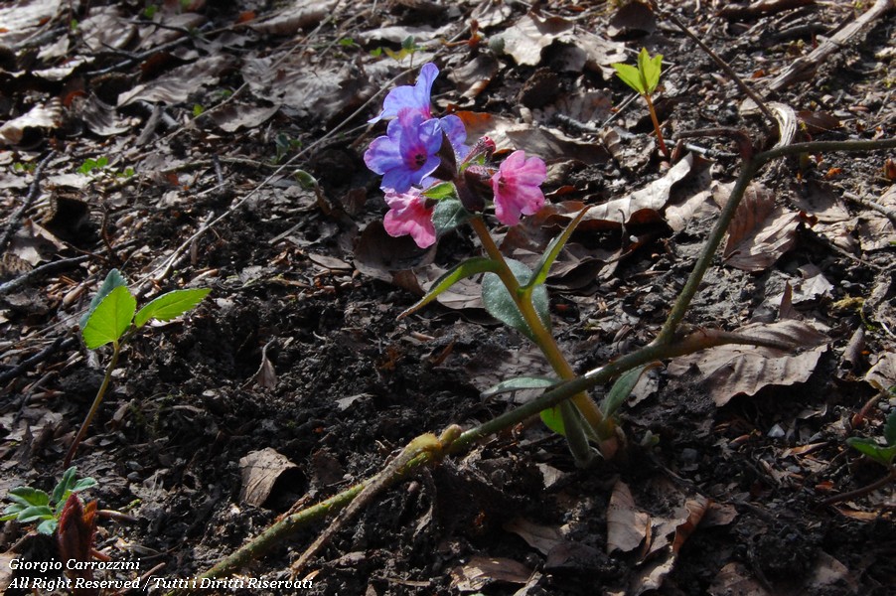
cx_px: 448
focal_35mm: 57
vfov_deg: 23.7
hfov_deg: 35.1
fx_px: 1418
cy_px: 298
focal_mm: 38
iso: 1600
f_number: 29
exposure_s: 1/80
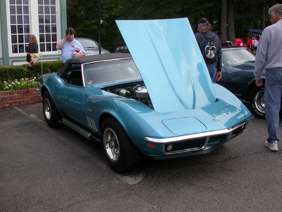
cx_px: 136
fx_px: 326
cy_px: 101
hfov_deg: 46.8
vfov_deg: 36.0
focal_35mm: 40
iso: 100
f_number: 6
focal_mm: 7.85
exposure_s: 1/257
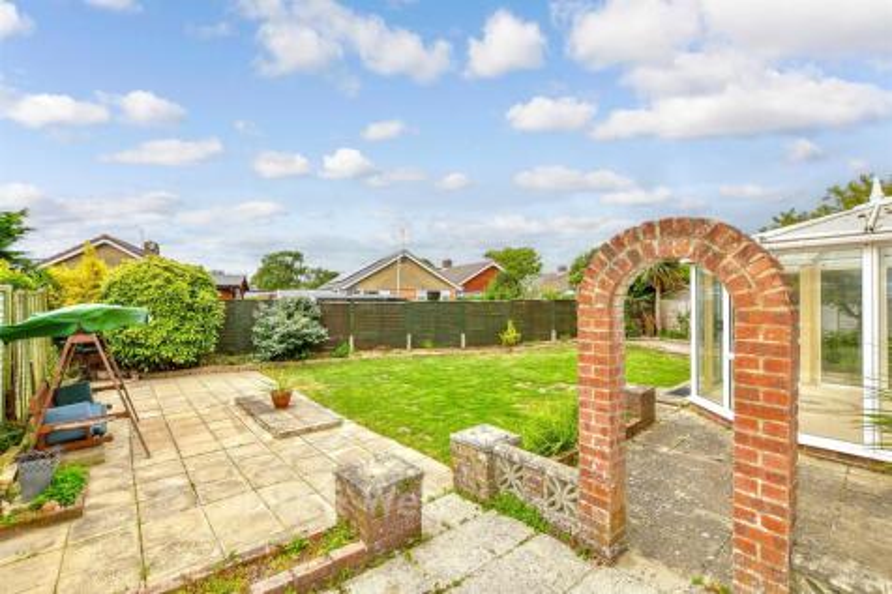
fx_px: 372
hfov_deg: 100.4
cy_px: 297
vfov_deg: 77.3
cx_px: 446
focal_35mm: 15
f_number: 8
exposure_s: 1/250
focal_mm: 10
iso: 400
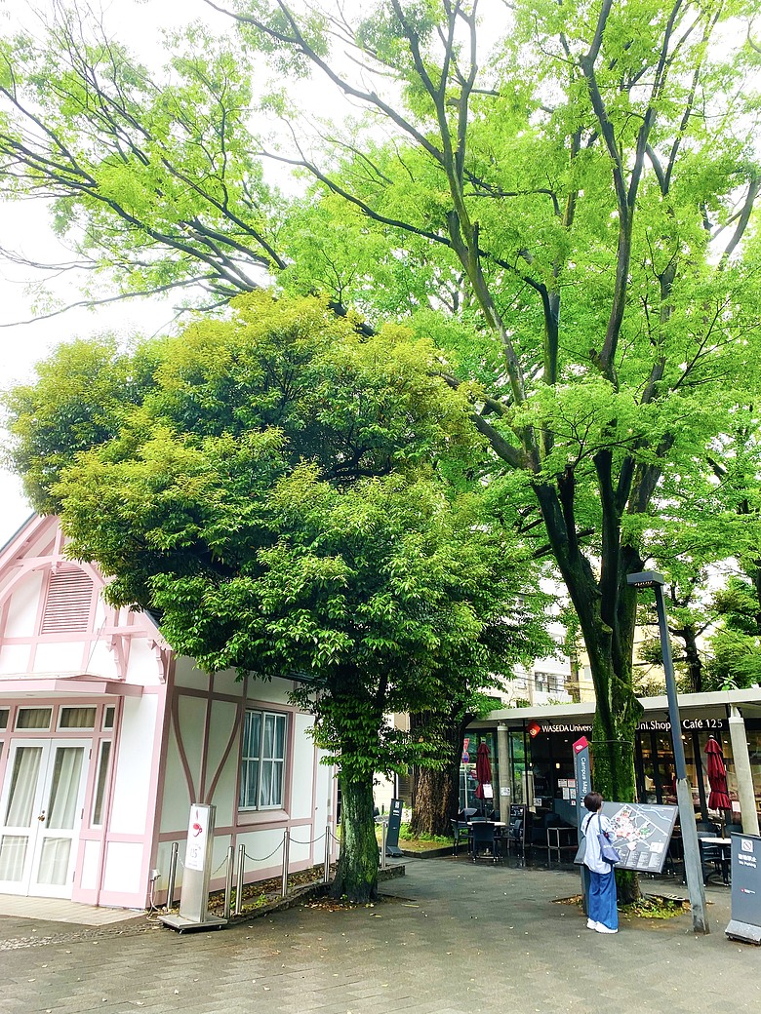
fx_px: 762
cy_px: 507
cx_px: 380
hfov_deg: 53.1
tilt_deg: +22.7
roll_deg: -0.9
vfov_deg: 67.3
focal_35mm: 26
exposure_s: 1/191
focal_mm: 4.25
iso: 25
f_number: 1.8
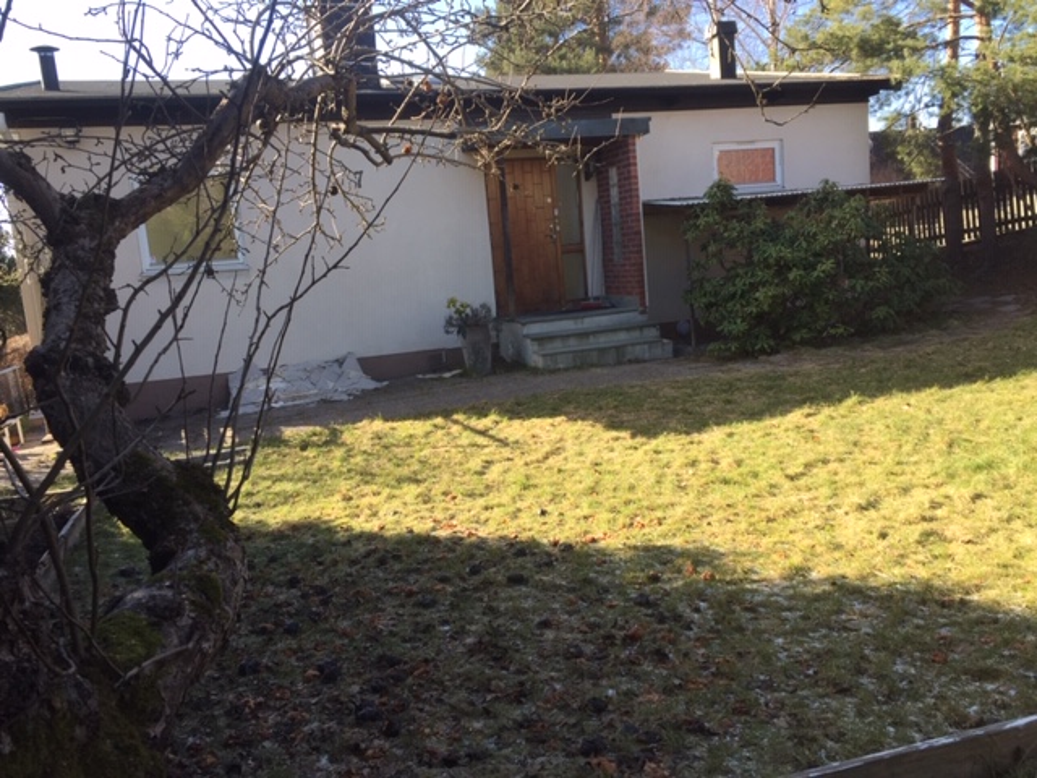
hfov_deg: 61.7
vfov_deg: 48.2
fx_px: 869
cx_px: 518
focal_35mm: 29
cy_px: 389
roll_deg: +5.3
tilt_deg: -10.4
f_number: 2.2
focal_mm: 4.15
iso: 32
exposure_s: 1/403
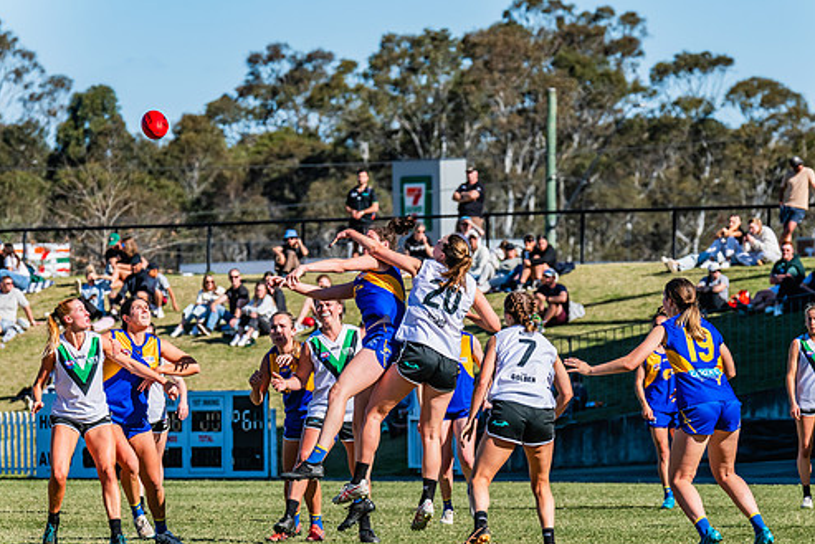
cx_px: 451
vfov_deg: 3.5
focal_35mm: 388
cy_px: 317
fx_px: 8786
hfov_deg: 5.3
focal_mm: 330
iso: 640
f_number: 11
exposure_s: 1/1250
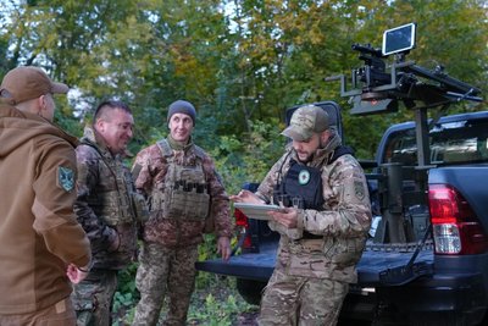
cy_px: 163
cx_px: 244
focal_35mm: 47
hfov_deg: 41.9
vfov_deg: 28.7
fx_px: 637
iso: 8000
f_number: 4
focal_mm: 47
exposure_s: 1/160
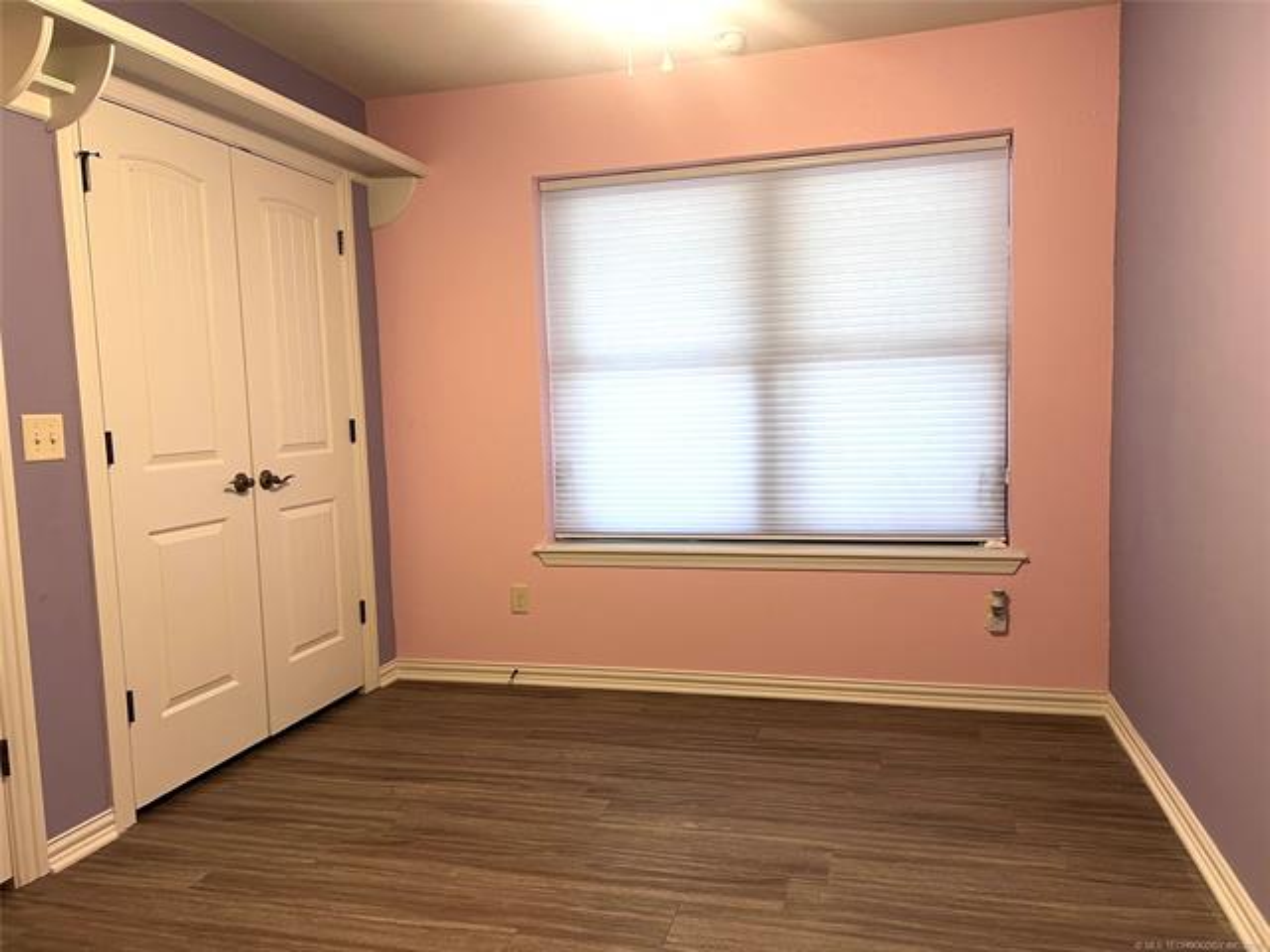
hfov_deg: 67.3
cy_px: 476
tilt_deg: -5.2
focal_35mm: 26
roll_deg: +2.3
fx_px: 954
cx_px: 635
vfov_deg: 53.1
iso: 125
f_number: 1.5
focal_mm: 5.7
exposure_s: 1/60
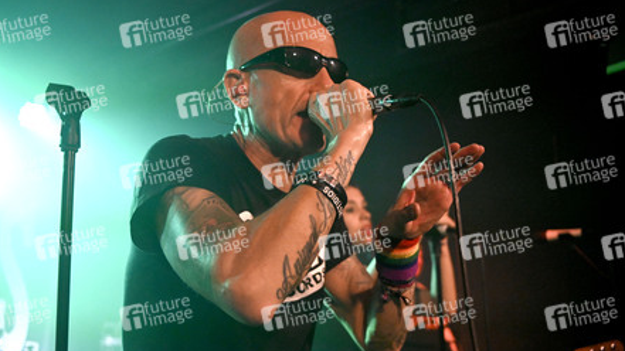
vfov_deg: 26.5
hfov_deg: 45.5
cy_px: 208
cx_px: 317
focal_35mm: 45
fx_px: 746
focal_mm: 42
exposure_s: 1/320
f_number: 3.5
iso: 6400
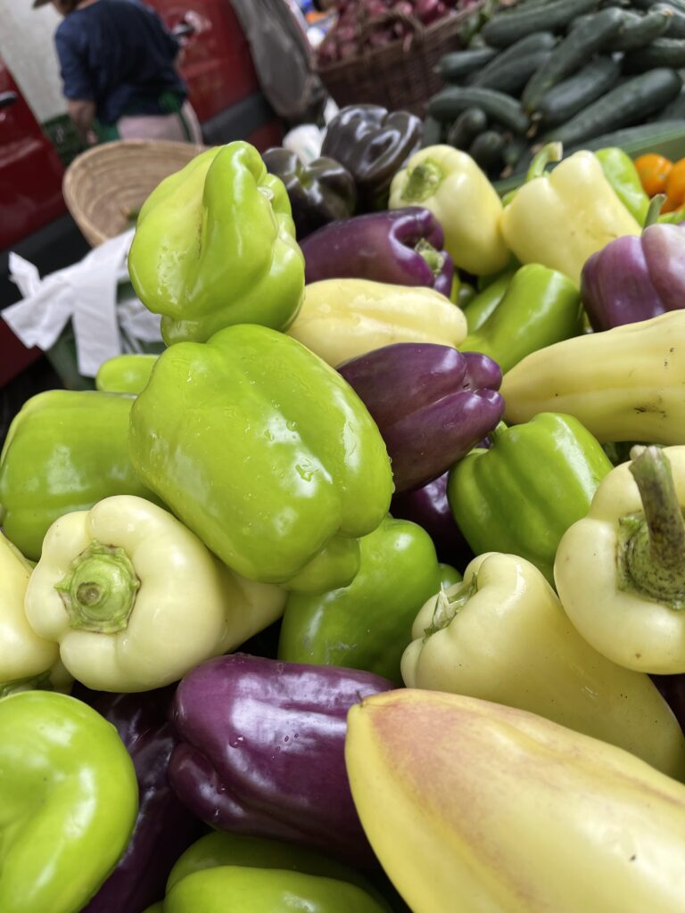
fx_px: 686
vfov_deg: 67.3
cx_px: 342
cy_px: 456
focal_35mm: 26
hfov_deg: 53.1
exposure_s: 1/121
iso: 50
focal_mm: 5.1
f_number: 1.6
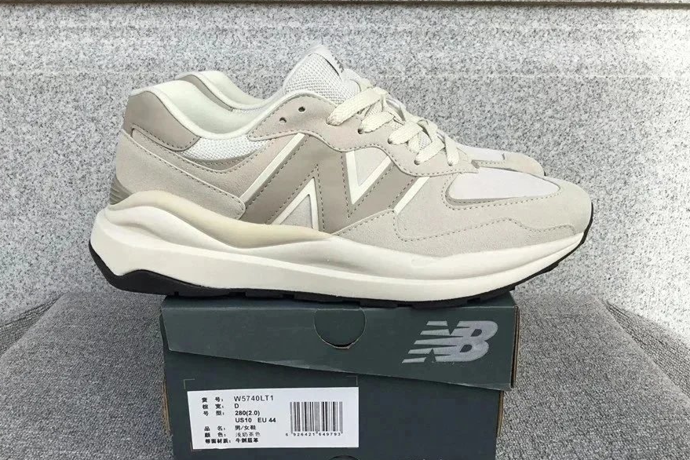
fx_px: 632
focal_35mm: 33
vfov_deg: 39.9
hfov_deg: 57.2
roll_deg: +0.5
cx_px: 344
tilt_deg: -18.7
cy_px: 256
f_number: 2.4
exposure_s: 1/840
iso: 25
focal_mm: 3.3
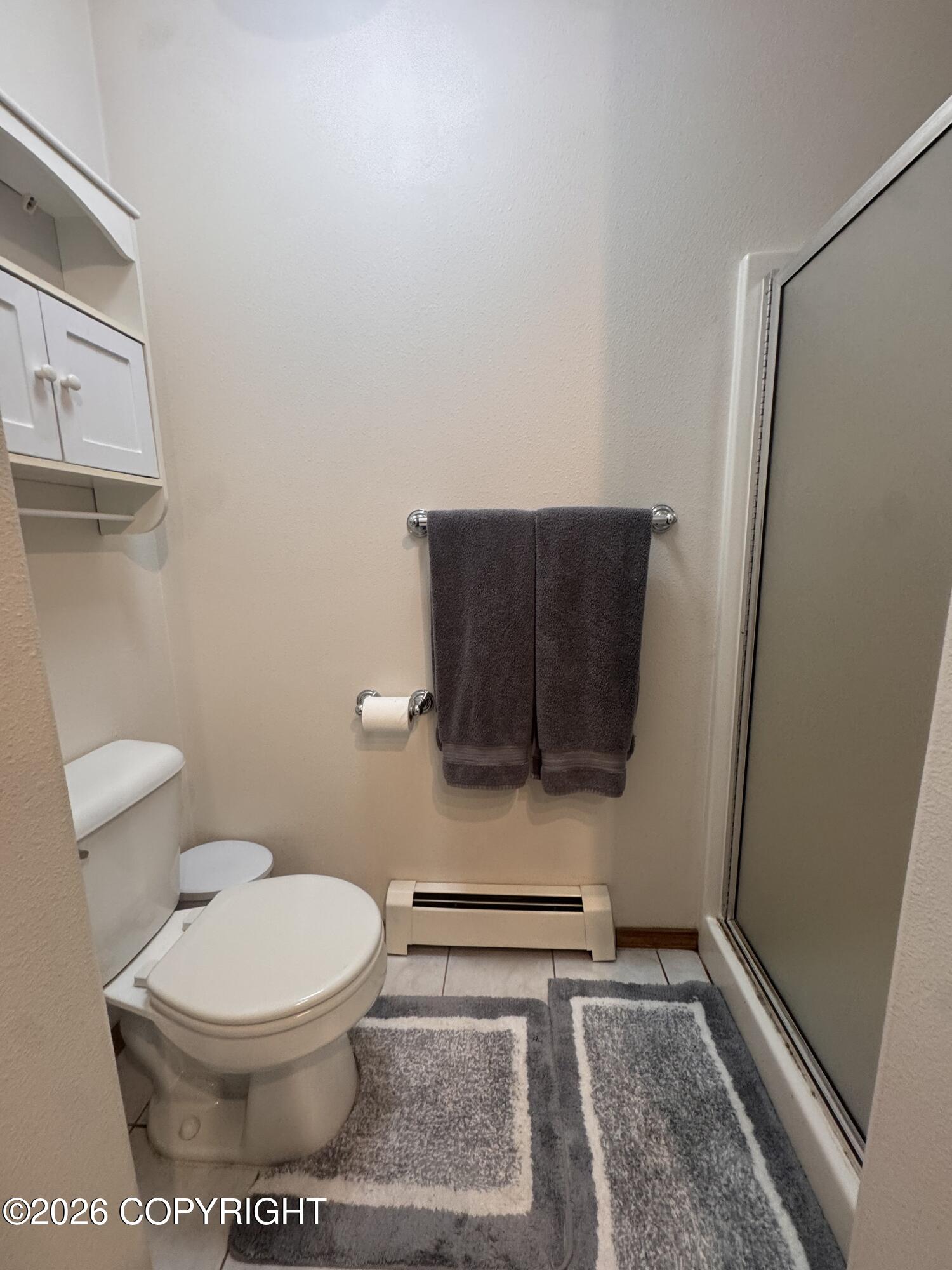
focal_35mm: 14
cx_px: 476
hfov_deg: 85.7
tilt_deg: -8.4
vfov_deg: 102.1
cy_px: 635
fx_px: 513
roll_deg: +1.4
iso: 200
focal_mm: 2.22
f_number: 2.2
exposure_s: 1/60
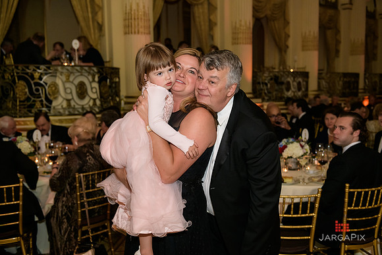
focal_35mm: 38
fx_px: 403
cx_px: 191
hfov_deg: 50.7
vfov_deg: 35.1
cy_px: 128
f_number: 3.2
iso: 1600
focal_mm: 38
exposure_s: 1/125
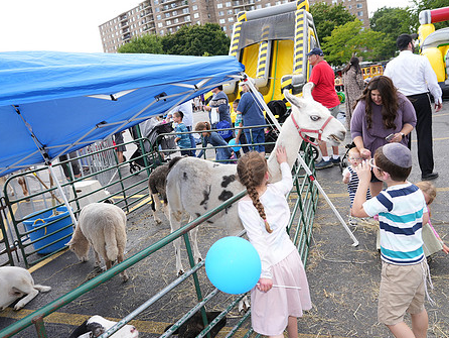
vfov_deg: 46.8
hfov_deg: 59.8
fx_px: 389
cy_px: 157
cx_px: 245
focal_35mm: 30
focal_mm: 24
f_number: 5.6
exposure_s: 1/125
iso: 100
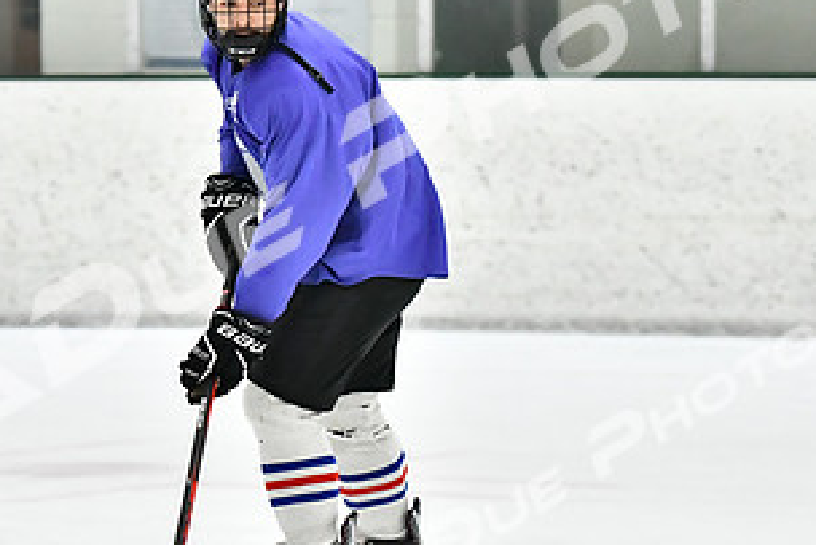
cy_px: 248
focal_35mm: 372
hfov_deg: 5.5
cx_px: 193
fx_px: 8436
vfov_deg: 3.7
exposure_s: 1/1600
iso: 6400
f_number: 2.8
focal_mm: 130
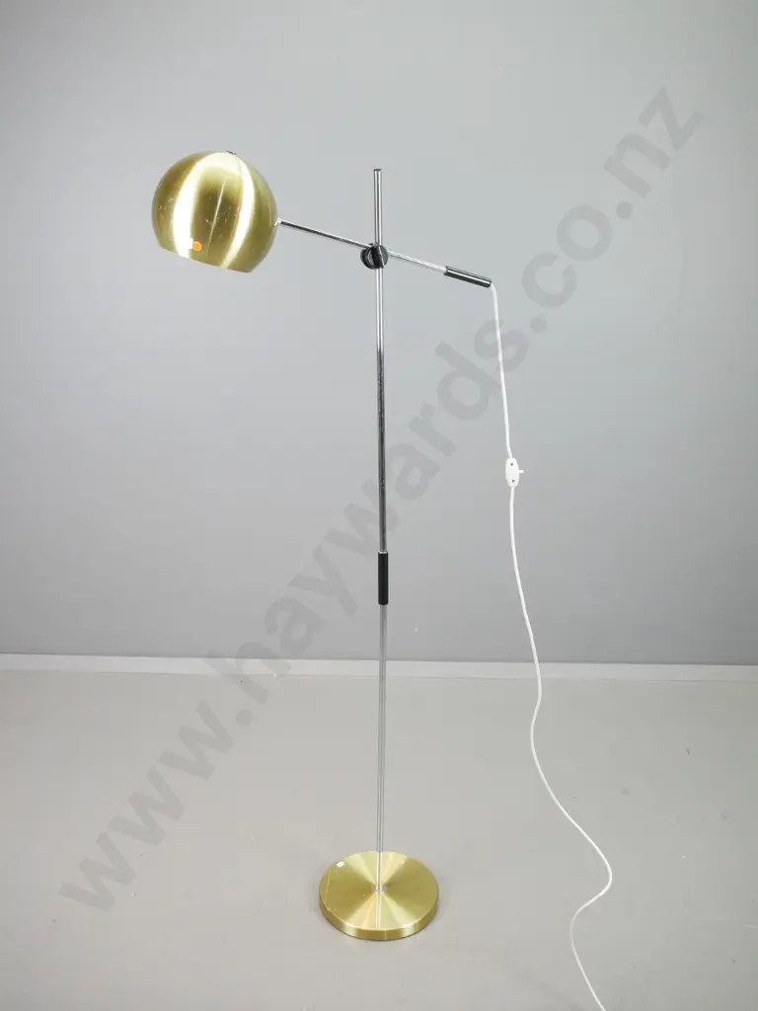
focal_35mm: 34
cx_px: 379
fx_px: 993
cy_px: 506
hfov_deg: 41.8
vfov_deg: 54.0
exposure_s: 1/60
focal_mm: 17
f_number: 5.6
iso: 2000
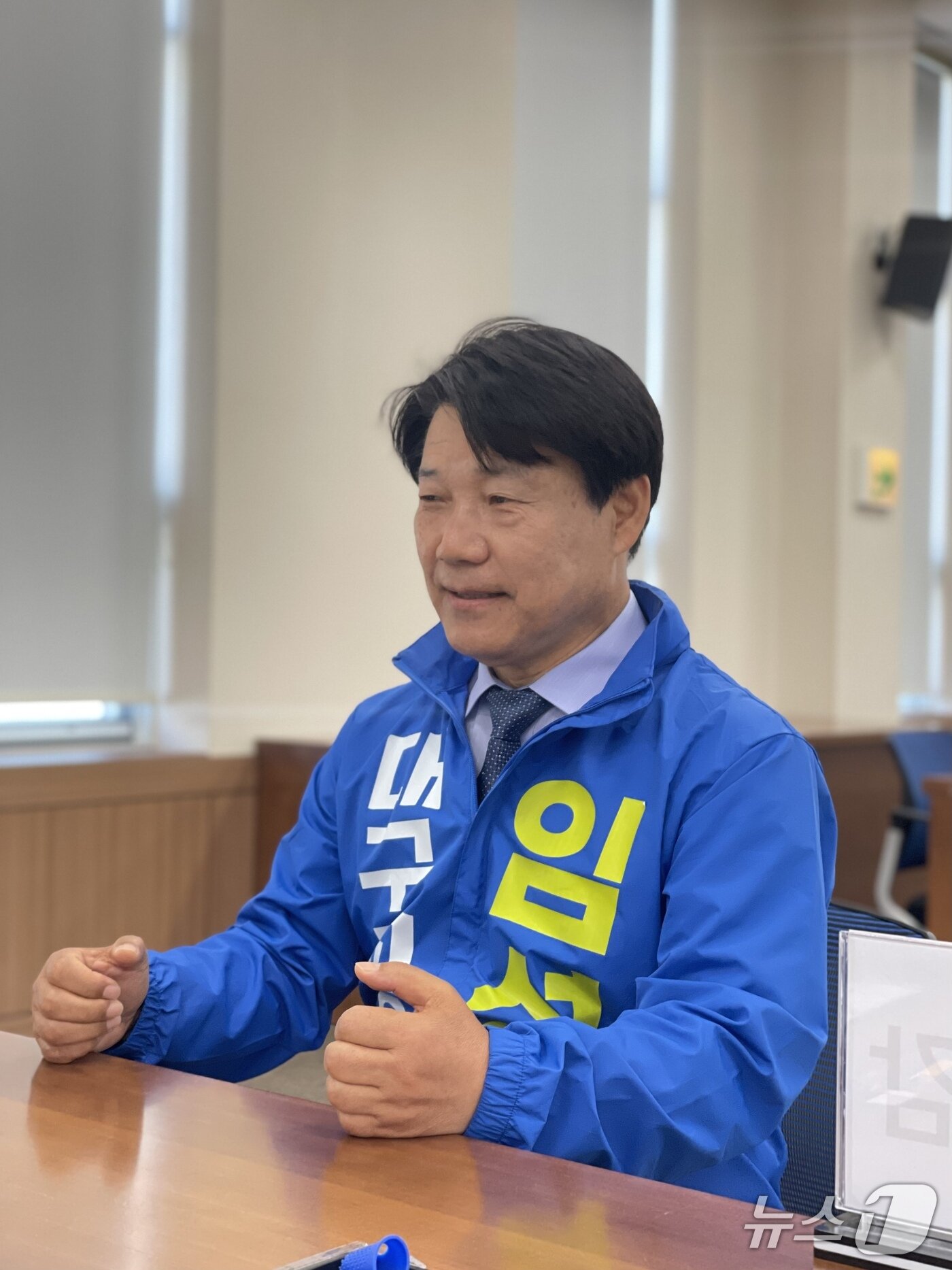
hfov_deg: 28.0
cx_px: 476
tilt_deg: +0.2
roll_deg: -1.1
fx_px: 1907
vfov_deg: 36.8
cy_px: 635
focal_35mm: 52
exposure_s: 1/60
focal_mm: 6
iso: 160
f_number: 2
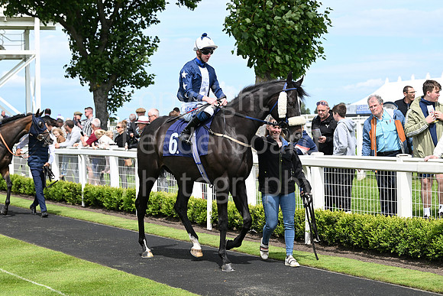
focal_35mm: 86
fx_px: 1058
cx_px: 222
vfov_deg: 15.9
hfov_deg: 23.6
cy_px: 148
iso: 400
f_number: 5.6
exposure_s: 1/1600
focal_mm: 86
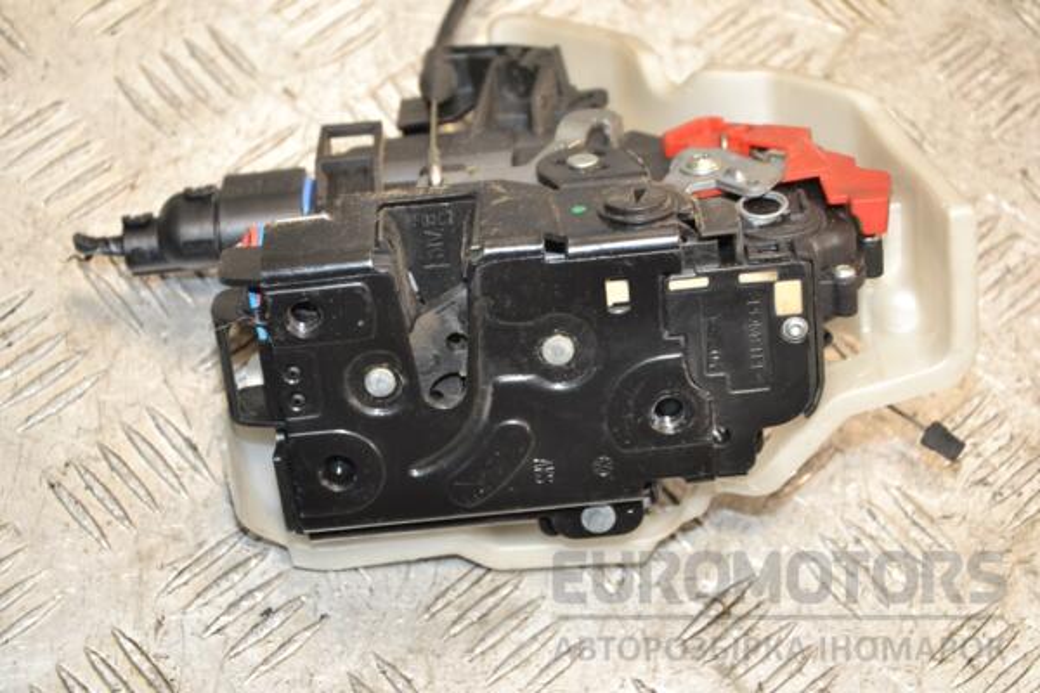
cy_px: 346
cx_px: 520
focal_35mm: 87
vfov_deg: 15.7
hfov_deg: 23.4
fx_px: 2513
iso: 800
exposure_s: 1/125
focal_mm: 58
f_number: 5
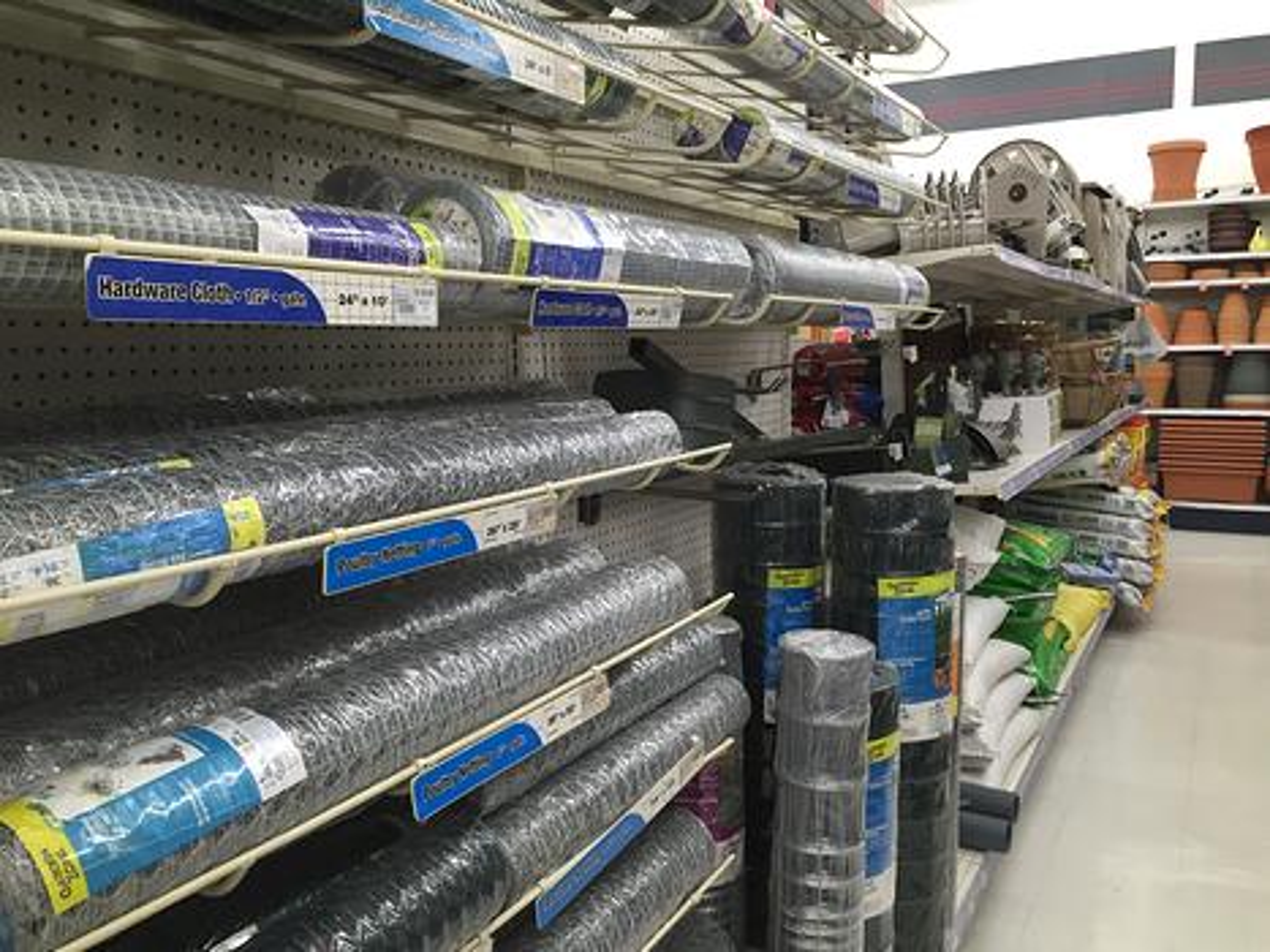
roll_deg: +0.1
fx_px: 1064
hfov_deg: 61.7
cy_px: 476
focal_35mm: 29
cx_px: 635
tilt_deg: -6.7
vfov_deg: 48.2
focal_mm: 4.15
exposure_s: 1/33
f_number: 2.2
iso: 50
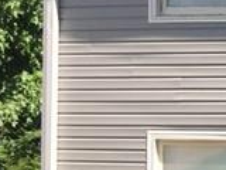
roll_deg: -1.4
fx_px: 1214
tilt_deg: +1.4
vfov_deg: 8.0
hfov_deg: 9.0
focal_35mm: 186
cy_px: 76
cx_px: 637
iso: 32
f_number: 2.2
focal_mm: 4.15
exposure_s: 1/824
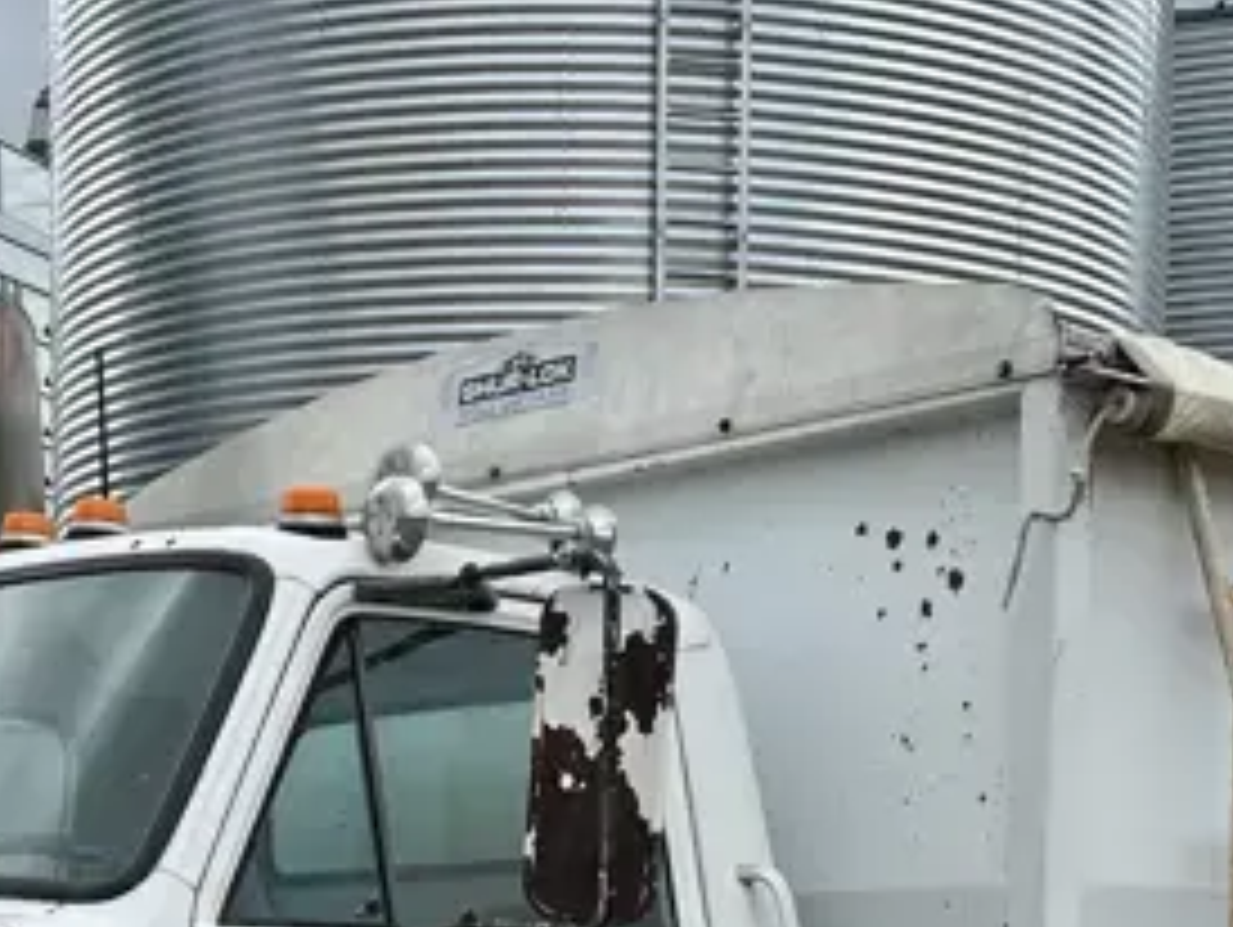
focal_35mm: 91
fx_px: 3244
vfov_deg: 15.2
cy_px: 1350
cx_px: 688
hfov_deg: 21.5
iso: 50
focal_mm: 5.7
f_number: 1.5
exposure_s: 1/3831
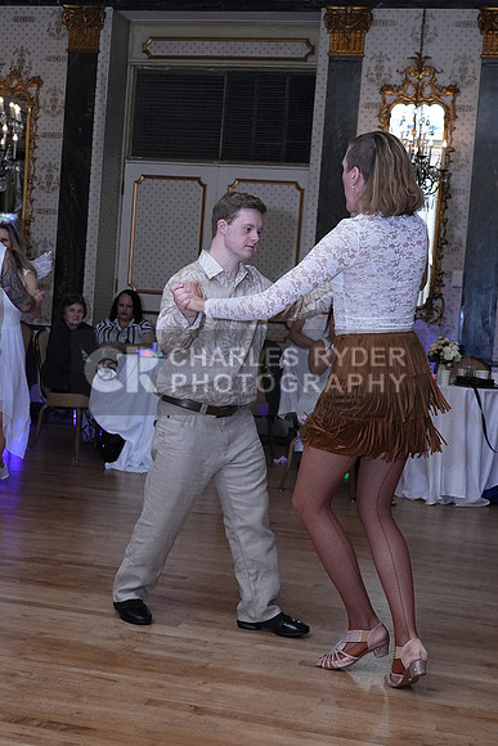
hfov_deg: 26.5
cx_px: 249
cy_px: 373
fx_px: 1058
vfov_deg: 38.9
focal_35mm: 51
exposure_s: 1/200
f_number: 6.3
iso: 5000
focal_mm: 34
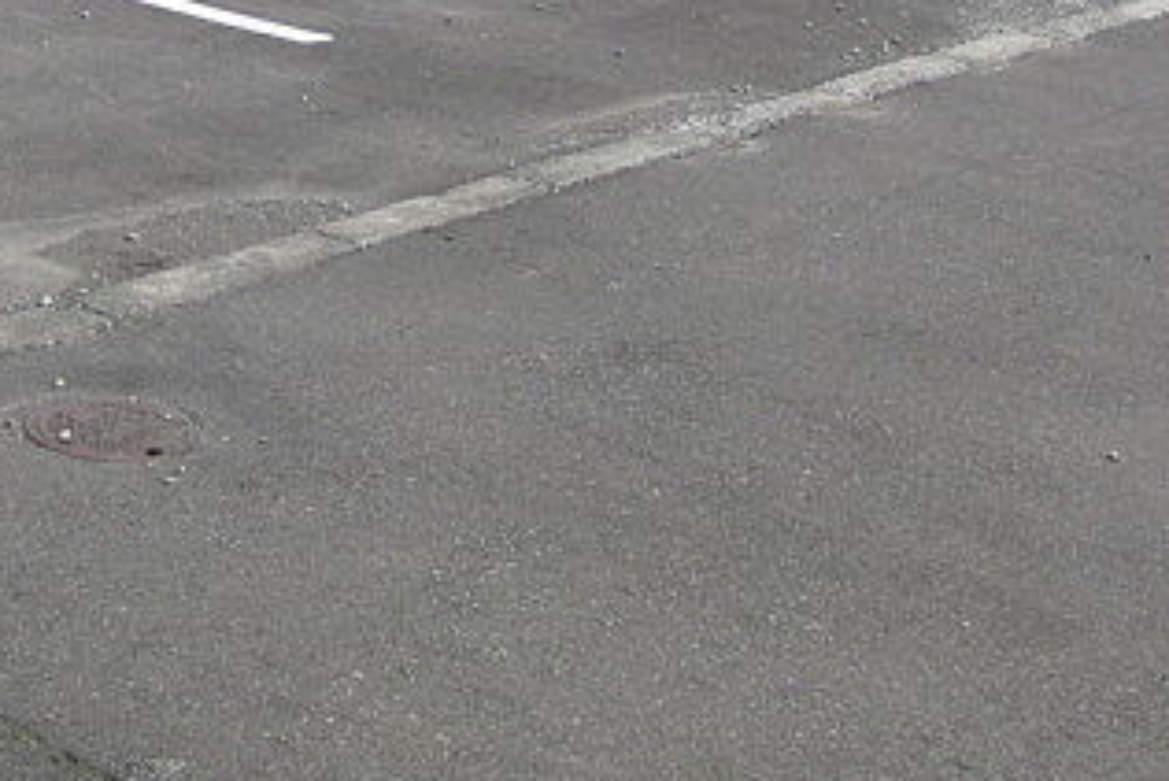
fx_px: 2534
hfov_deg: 25.7
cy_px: -100
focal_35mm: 78
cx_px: 329
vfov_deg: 16.9
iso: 100
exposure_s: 1/400
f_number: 3.6
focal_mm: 6.42
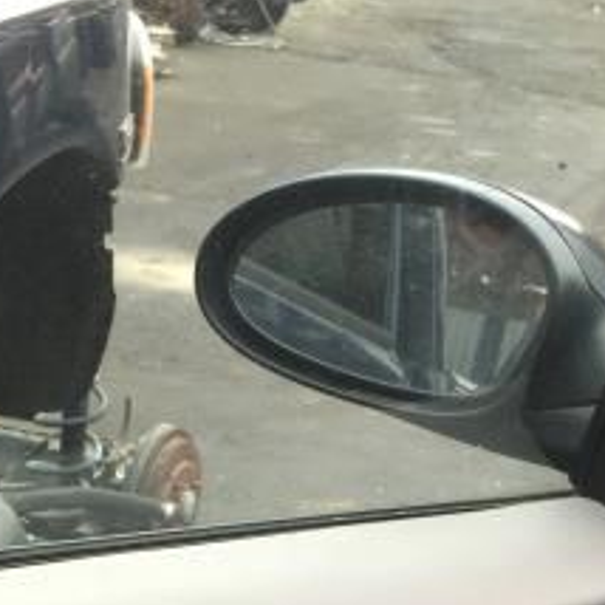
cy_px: 780
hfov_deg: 18.0
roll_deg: -6.9
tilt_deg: -25.8
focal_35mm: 96
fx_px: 1898
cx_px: 184
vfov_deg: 17.1
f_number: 2.2
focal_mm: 4.15
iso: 40
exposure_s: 1/120
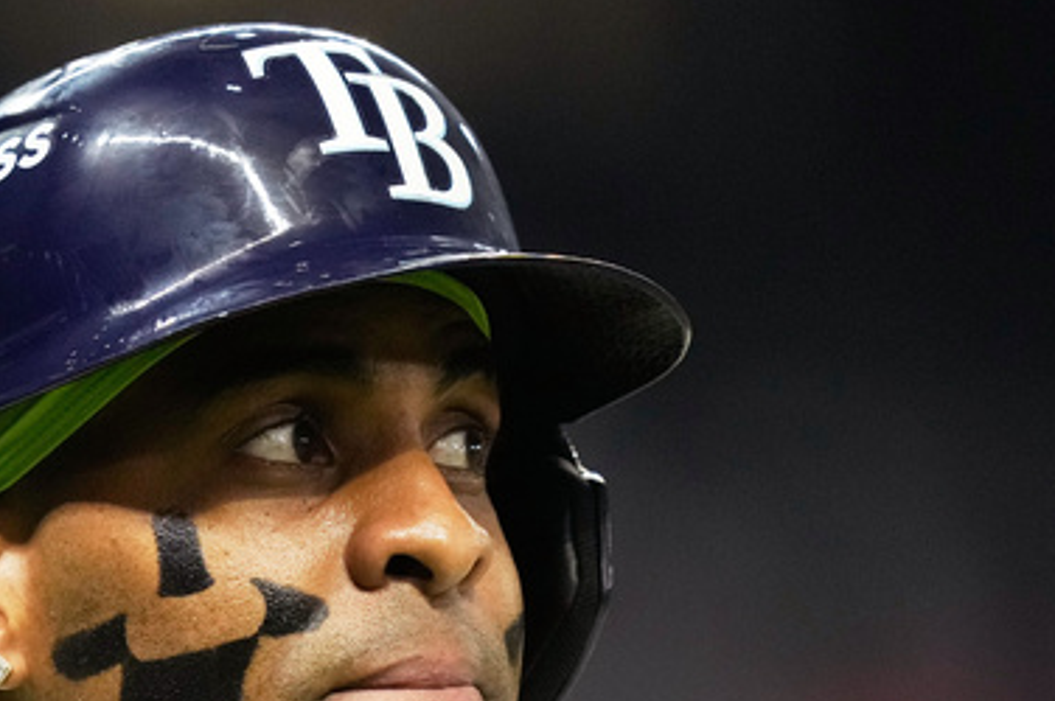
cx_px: 87
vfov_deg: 1.3
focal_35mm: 1090
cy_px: 889
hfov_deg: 1.9
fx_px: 31914
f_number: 2.8
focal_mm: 400
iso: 4000
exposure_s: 1/2000
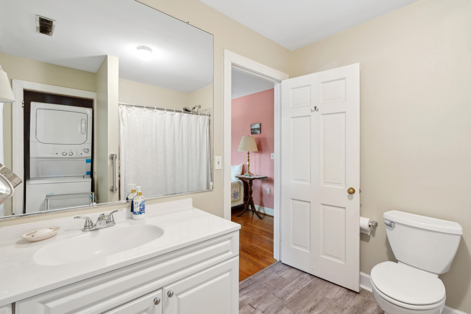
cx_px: 236
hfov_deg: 96.7
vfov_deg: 73.7
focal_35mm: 16
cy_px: 157
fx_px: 209
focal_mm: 16
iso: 400
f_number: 7.1
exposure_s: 1/5
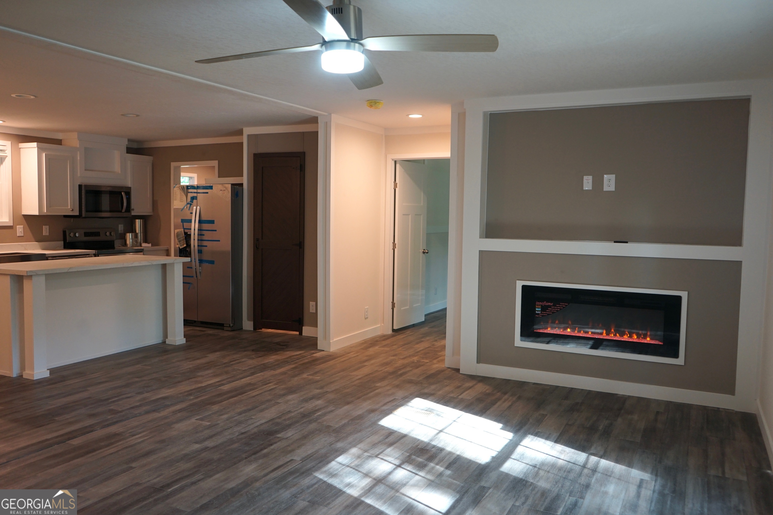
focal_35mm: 29
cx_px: 386
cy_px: 258
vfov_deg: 45.0
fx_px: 623
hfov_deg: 63.7
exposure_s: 1/60
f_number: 4
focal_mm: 29
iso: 400
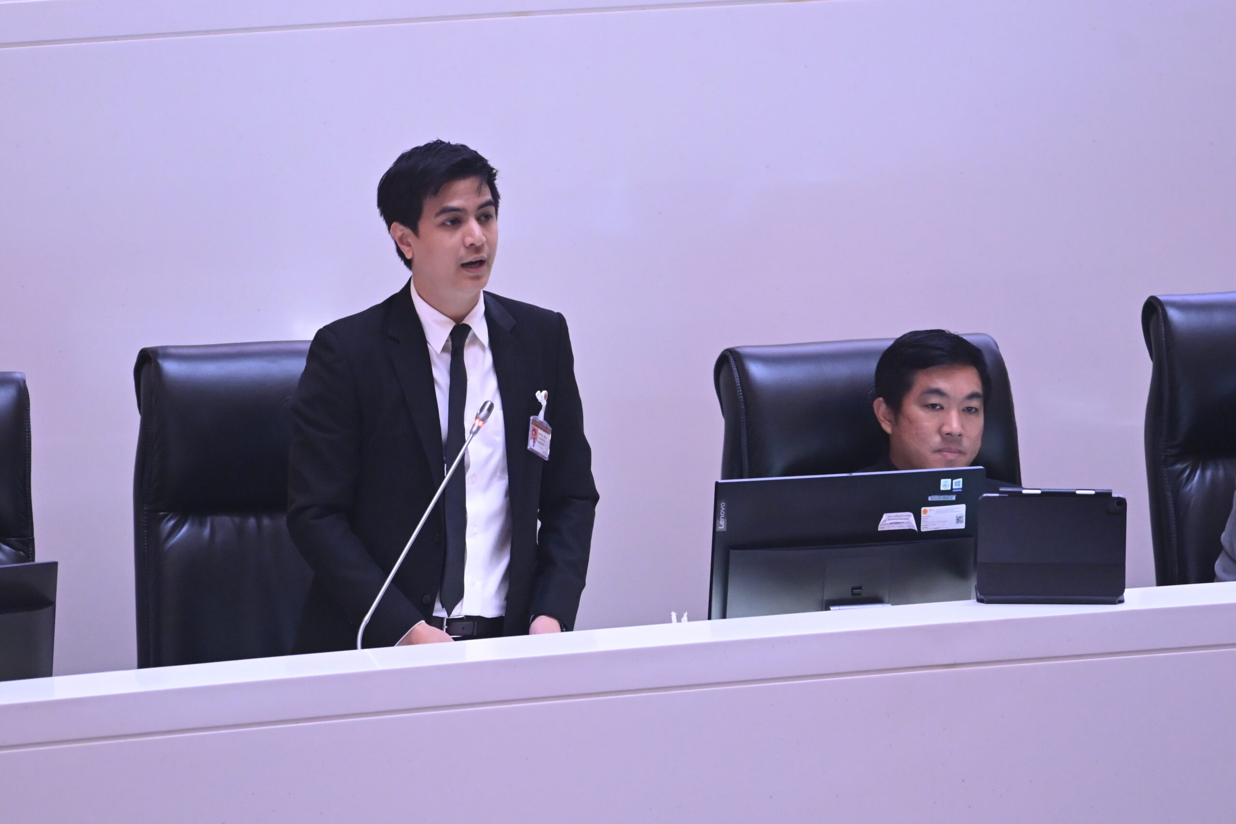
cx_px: 618
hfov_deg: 2.7
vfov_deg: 1.8
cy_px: 412
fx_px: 25750
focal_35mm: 750
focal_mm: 500
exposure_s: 1/160
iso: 5000
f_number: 4
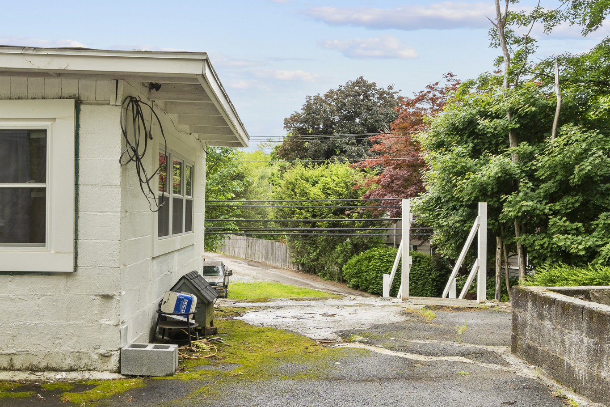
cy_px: 210
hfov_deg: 52.8
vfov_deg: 36.9
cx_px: 250
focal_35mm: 36
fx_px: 610
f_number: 9
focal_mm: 16
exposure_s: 1/13
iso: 200
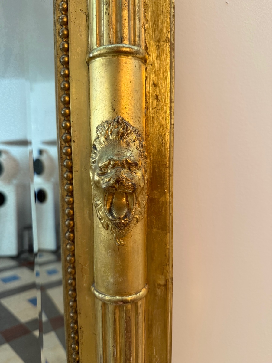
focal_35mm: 24
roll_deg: -0.1
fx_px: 251
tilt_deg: -10.4
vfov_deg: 71.6
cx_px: 136
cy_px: 182
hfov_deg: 56.8
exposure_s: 1/50
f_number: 1.78
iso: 250
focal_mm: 6.76
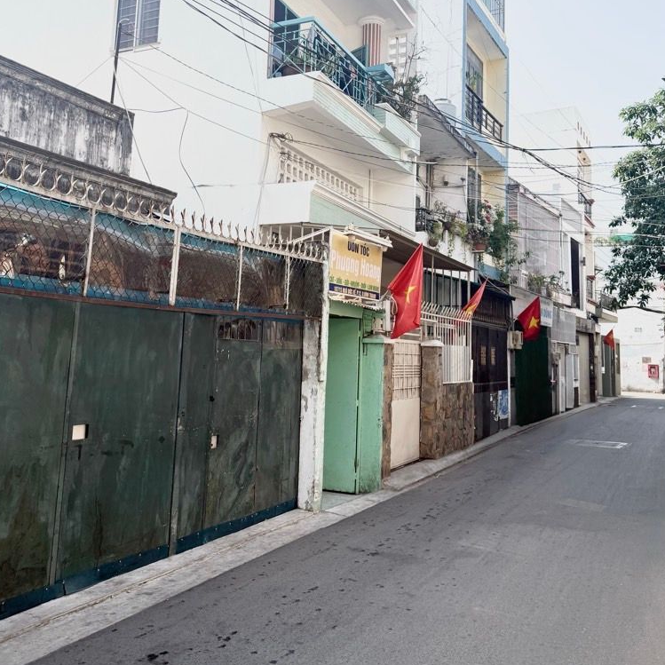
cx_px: 334
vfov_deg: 55.0
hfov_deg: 55.6
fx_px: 630
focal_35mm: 29
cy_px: 251
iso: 100
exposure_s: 1/3759
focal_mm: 6.76
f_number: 1.78
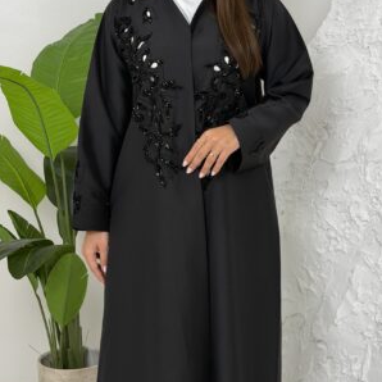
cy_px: 159
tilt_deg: -7.5
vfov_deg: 30.0
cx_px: 191
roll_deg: +0.8
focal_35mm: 57
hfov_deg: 30.0
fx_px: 712
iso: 64
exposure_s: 1/370
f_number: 1.78
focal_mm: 6.76
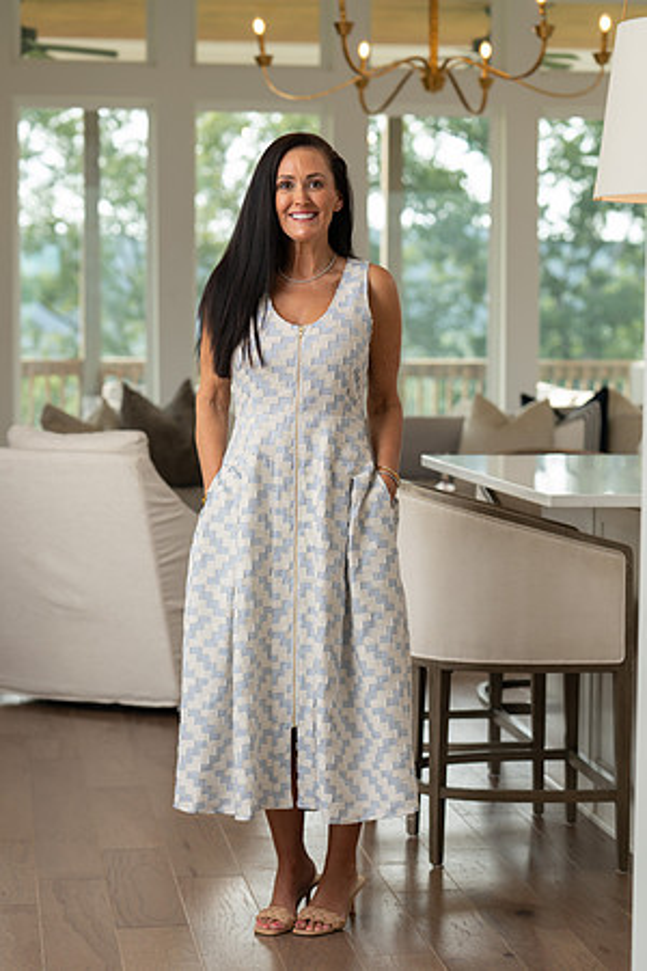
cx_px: 324
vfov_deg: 26.0
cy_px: 486
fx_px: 2103
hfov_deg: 17.5
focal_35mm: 78
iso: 160
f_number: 3.5
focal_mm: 78
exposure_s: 1/125
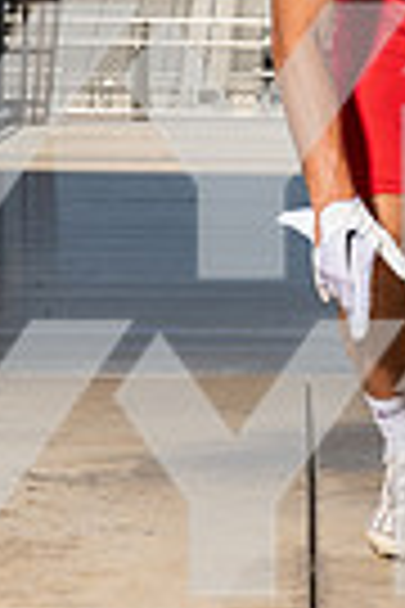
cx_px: 351
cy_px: 144
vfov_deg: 16.0
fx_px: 2143
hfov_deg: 10.7
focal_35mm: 127
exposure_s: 1/250
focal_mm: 38
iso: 160
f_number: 10
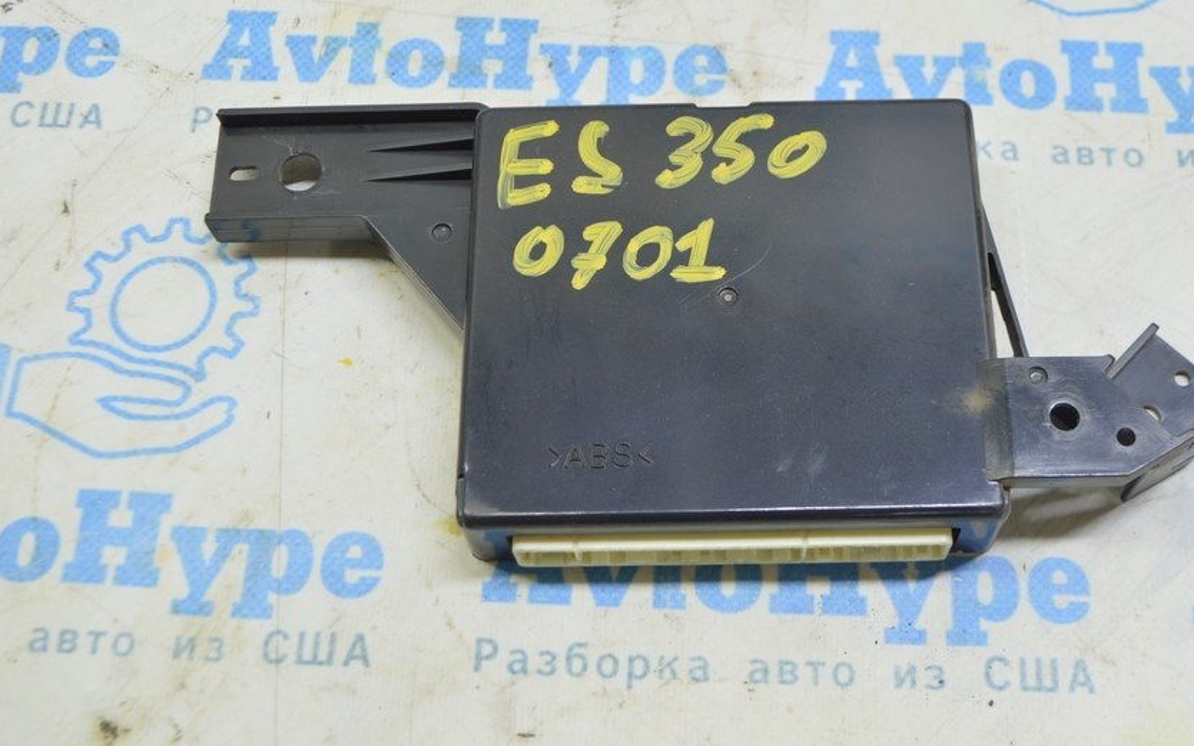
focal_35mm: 51
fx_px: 1647
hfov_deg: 39.8
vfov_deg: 25.5
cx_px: 677
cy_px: 299
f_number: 5.6
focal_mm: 27
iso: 400
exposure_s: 1/20
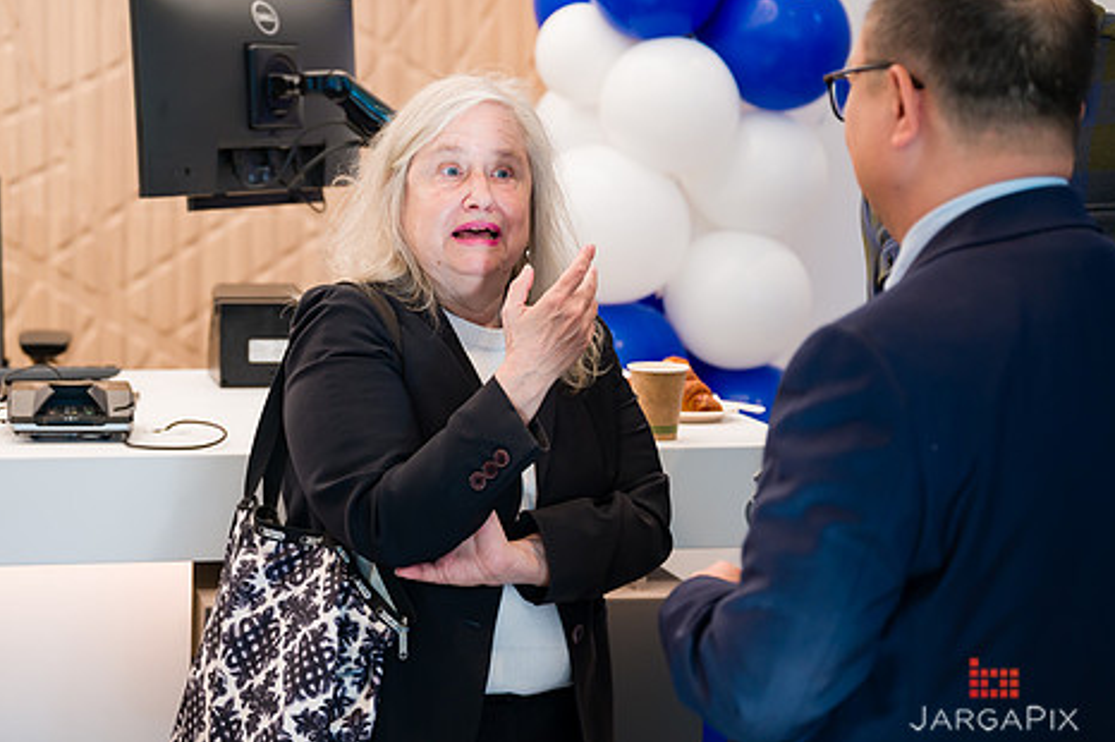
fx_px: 2321
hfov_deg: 27.0
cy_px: 321
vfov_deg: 18.1
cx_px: 445
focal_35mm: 75
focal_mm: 60
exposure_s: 1/200
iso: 500
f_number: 3.2
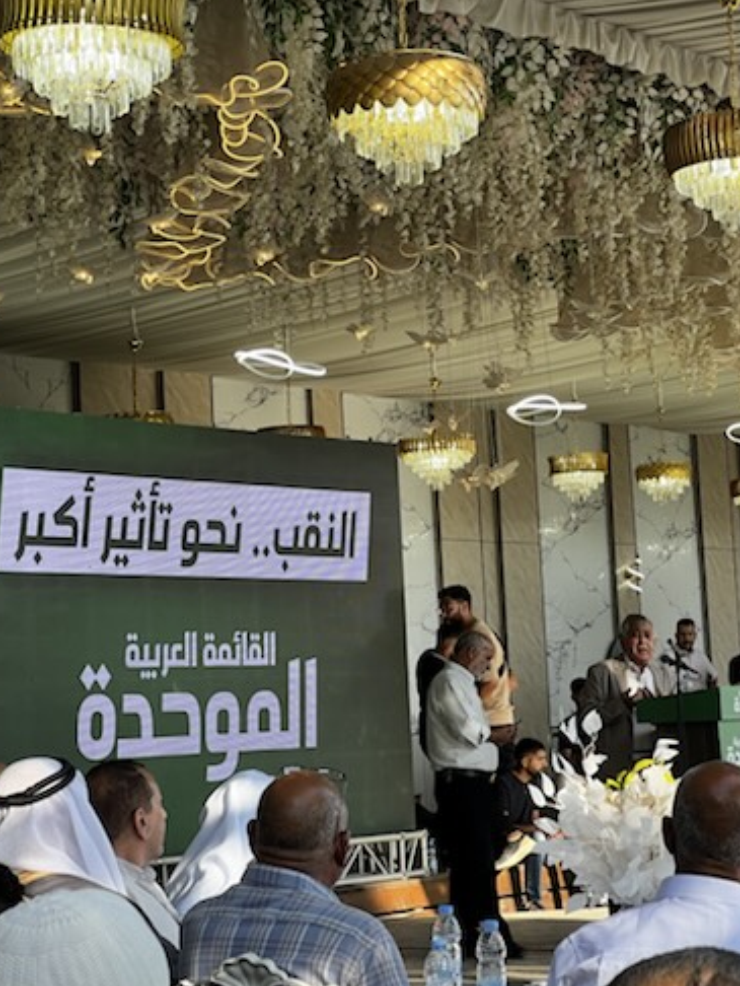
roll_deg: +2.3
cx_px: 395
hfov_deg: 15.6
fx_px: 2705
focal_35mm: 95
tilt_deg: +7.3
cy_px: 430
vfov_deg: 20.6
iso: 32
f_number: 2.8
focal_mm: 9
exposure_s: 1/102
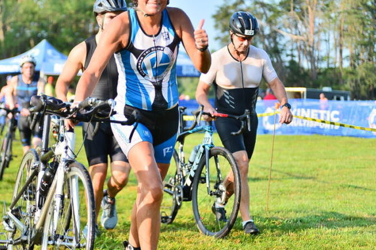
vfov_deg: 14.5
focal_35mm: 94
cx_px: 145
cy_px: 92
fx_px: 981
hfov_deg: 21.6
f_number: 2.8
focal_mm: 70
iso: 110
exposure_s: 1/1000
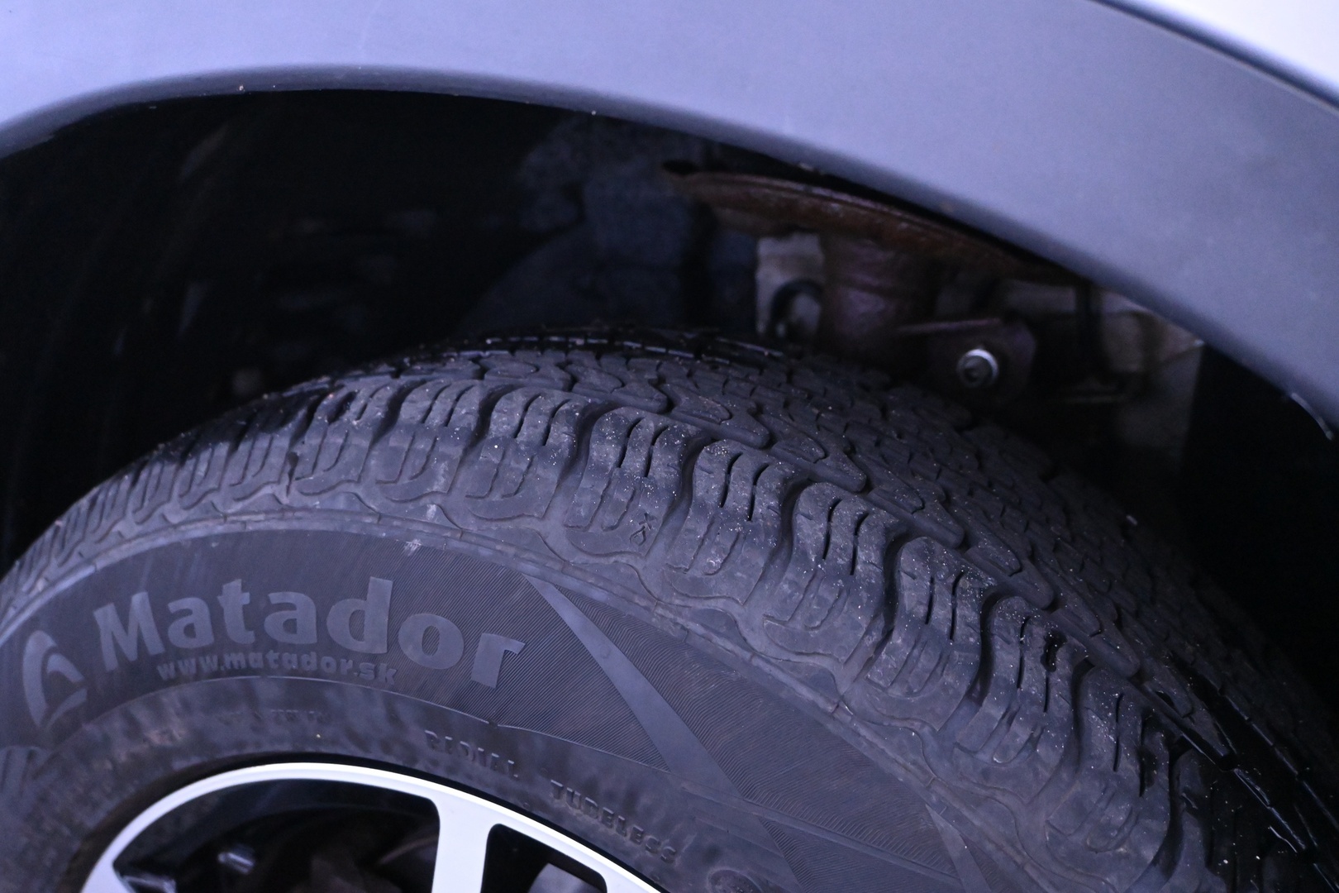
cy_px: 446
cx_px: 670
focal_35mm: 34
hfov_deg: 56.1
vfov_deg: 39.1
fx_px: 1255
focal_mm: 22.5
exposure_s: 1/40
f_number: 4
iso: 6400
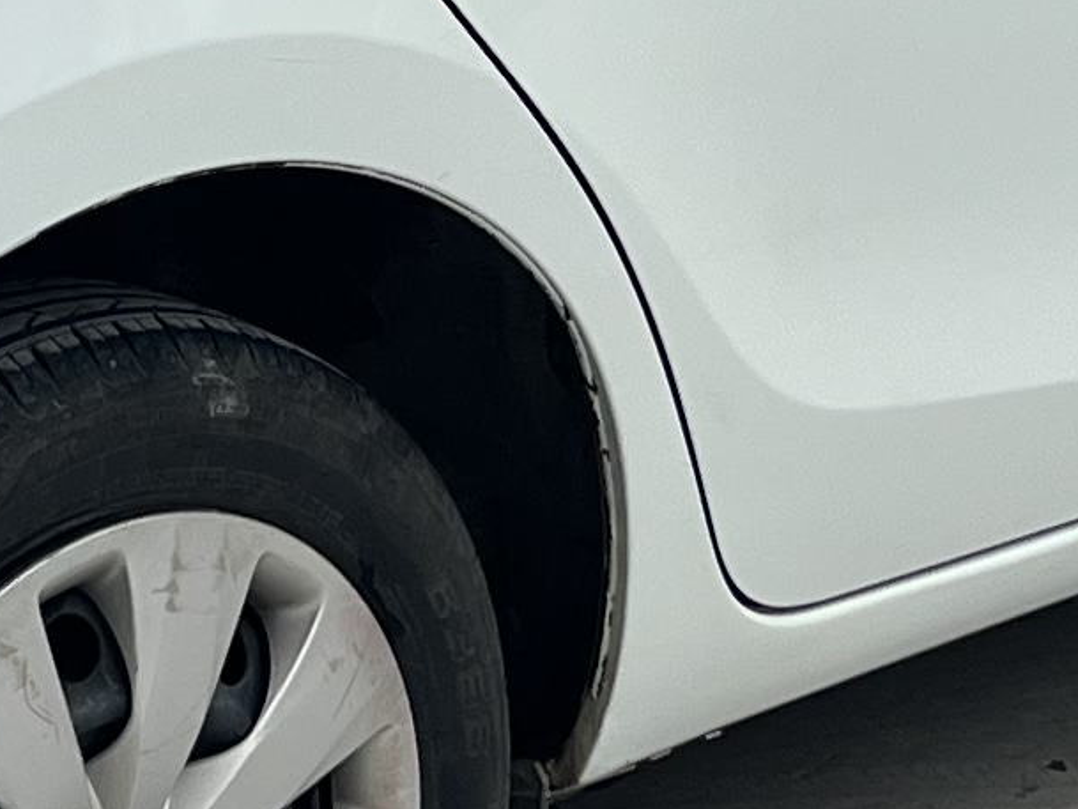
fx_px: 5357
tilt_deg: -10.7
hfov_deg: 11.5
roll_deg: +0.0
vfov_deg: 8.4
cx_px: 542
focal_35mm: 172
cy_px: -402
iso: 50
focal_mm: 5.7
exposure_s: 1/1698
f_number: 1.5
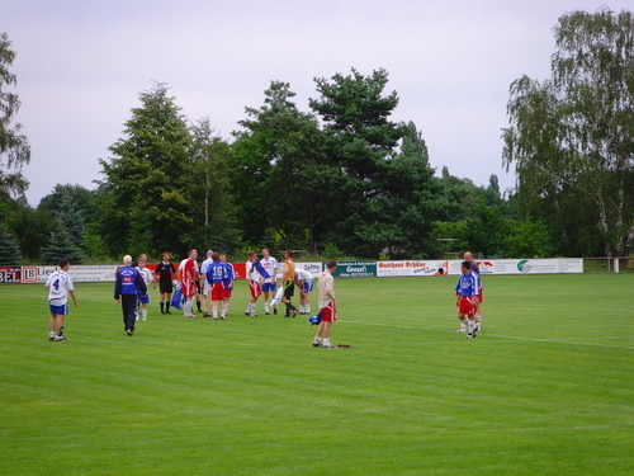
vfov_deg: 12.7
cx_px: 317
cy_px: 238
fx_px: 2143
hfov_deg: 16.8
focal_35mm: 117
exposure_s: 1/125
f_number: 4.5
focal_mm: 19.8
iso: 100
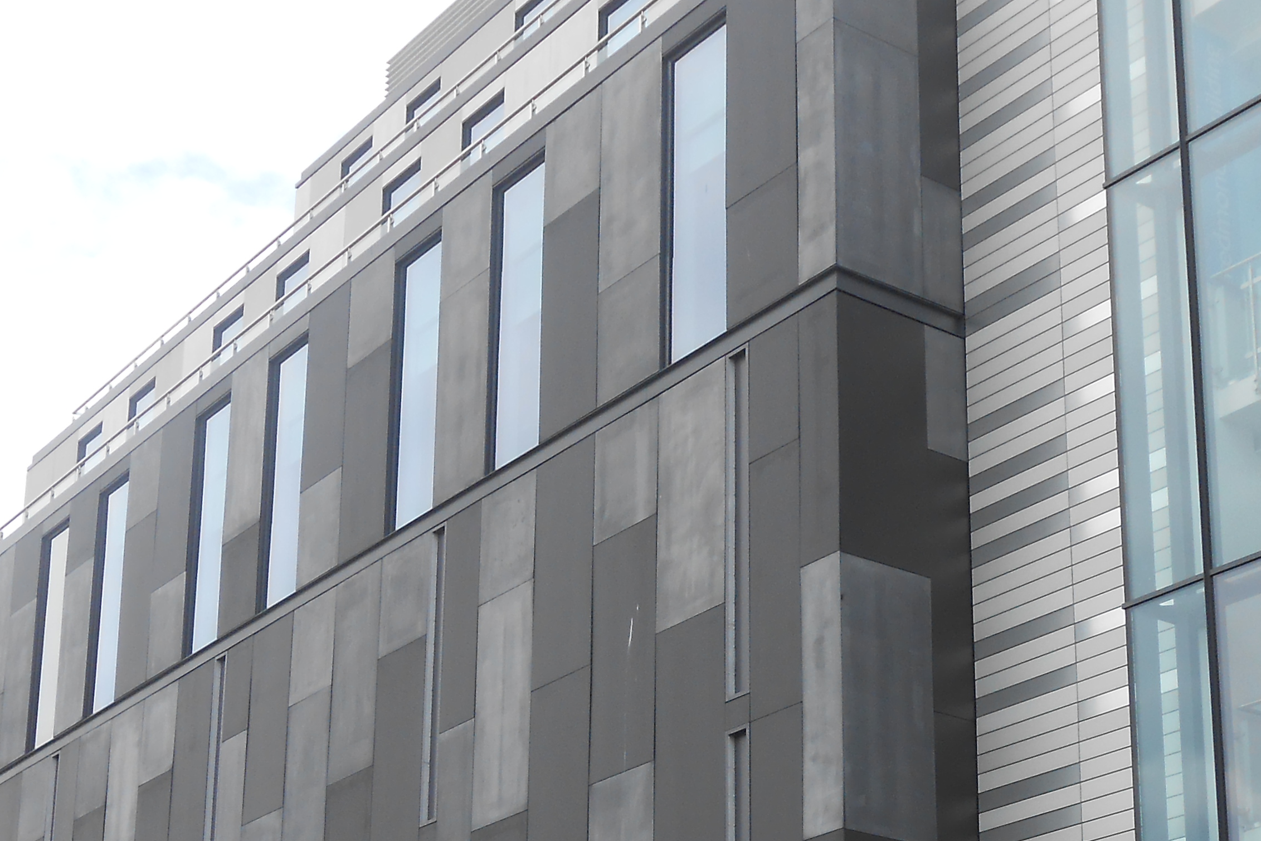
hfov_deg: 28.1
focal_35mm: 72
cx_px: 619
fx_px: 2522
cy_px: 854
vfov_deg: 18.4
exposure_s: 1/320
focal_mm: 6
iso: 80
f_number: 3.9
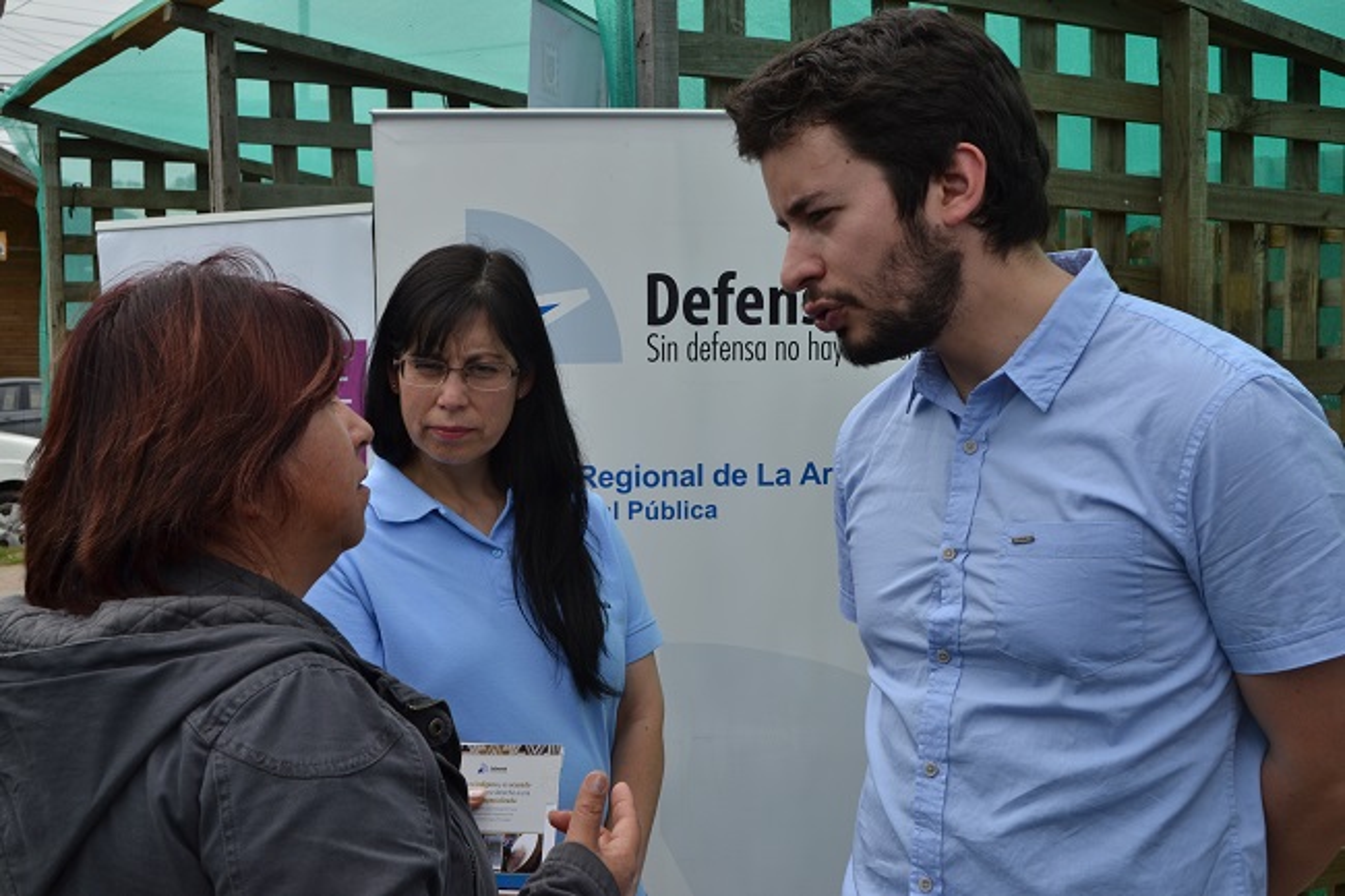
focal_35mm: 48
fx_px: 1793
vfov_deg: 28.1
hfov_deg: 41.1
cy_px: 448
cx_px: 672
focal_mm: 32
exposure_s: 1/250
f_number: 8
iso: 100
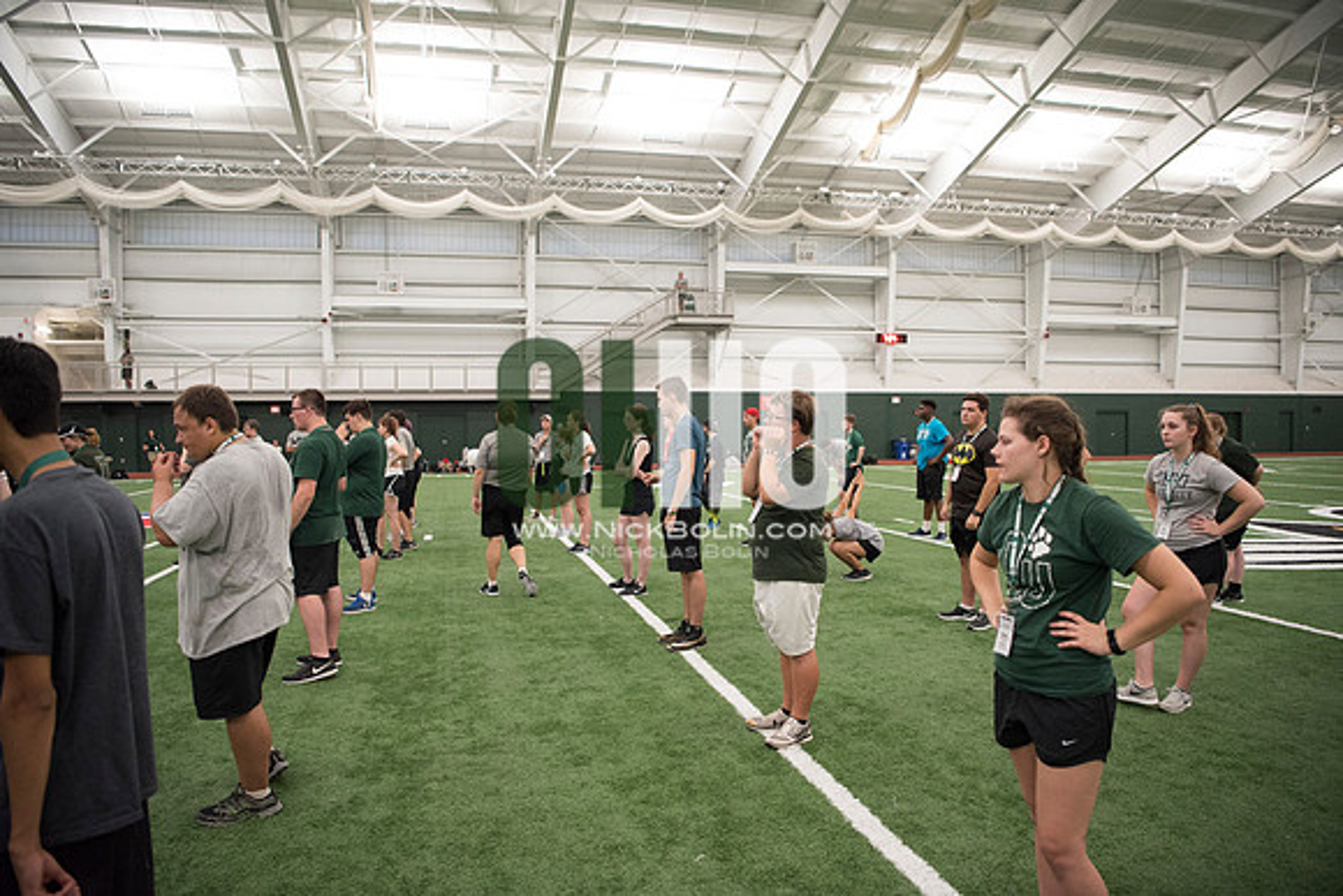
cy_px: 448
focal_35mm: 24
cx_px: 672
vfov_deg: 53.2
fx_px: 896
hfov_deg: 73.7
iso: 2000
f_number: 2.8
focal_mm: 24
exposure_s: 1/200
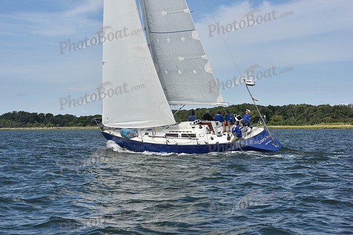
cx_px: 176
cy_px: 118
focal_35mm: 75
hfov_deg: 27.0
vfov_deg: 18.2
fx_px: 736
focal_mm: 75
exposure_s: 1/1000
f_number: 10
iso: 320
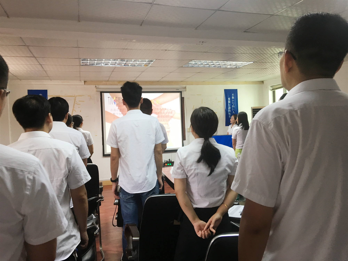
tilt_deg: -1.4
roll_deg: +1.5
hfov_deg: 61.7
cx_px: 174
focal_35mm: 29
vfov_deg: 48.2
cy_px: 130
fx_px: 292
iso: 100
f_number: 2.2
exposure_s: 1/33
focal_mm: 4.15
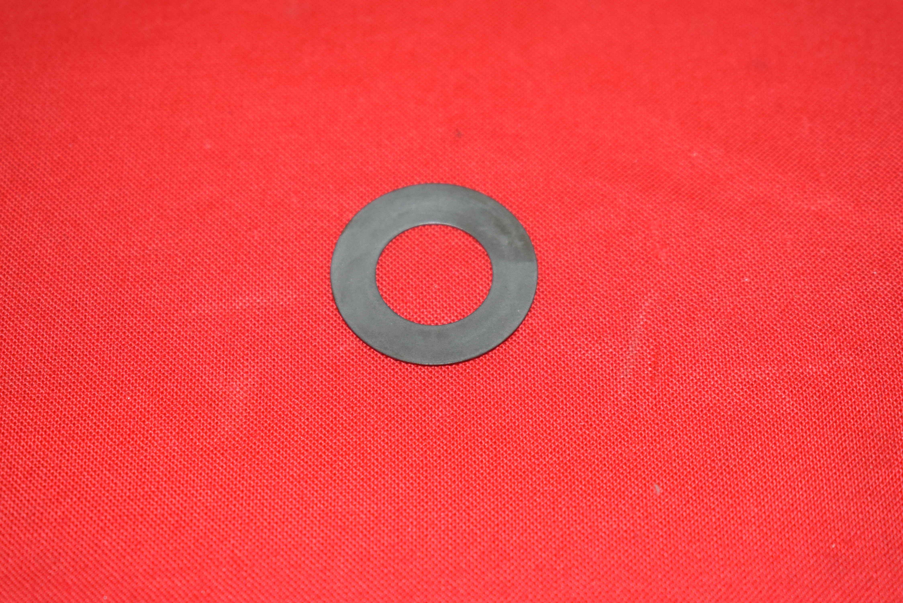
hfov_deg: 24.6
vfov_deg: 16.6
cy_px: 302
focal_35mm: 82
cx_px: 452
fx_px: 2070
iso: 1250
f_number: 5.6
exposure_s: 1/125
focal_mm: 55
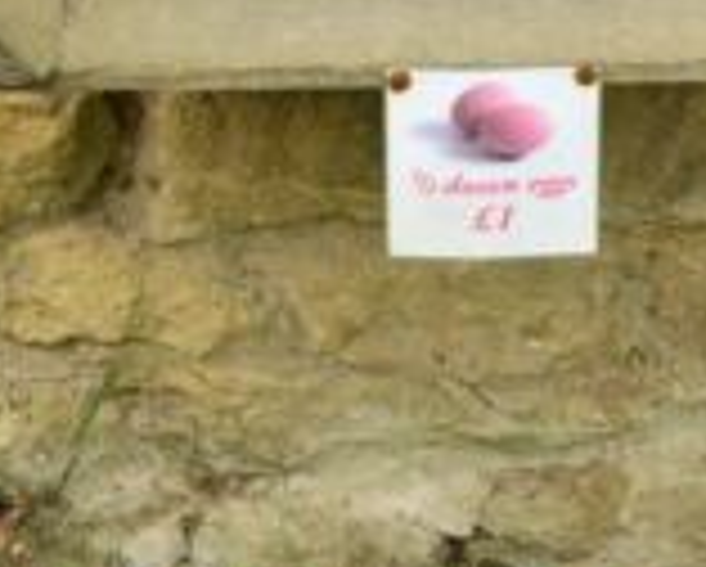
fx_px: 3347
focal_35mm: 160
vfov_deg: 9.4
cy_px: -286
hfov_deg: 12.0
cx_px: 463
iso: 200
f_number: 7.1
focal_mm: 28
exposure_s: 1/250
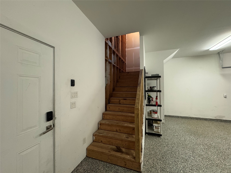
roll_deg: +0.5
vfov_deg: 85.7
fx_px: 93
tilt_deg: -0.2
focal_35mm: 14
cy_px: 86
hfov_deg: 102.1
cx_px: 116
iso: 500
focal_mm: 2.22
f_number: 2.2
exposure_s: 1/60
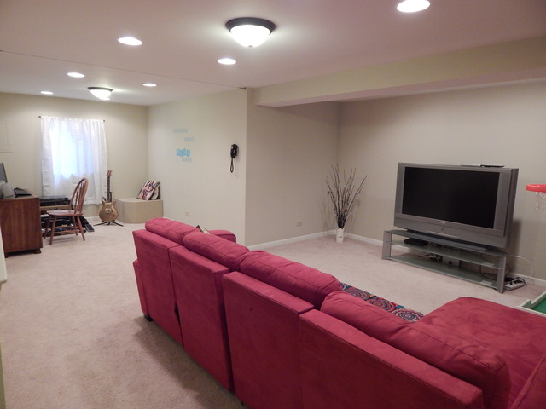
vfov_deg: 58.9
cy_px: 204
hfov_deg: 73.9
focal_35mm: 23
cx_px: 273
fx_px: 363
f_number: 3
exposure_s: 1/25
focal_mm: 4
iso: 400
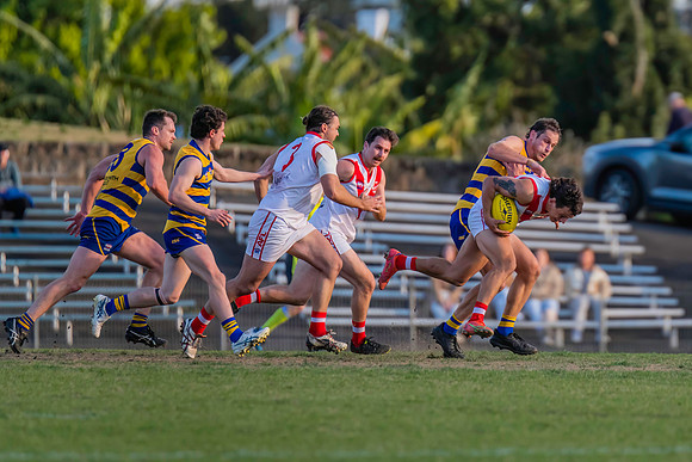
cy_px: 200
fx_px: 12192
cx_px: 516
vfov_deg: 2.2
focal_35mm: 634
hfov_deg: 3.3
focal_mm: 420
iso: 800
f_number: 4
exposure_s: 1/1600
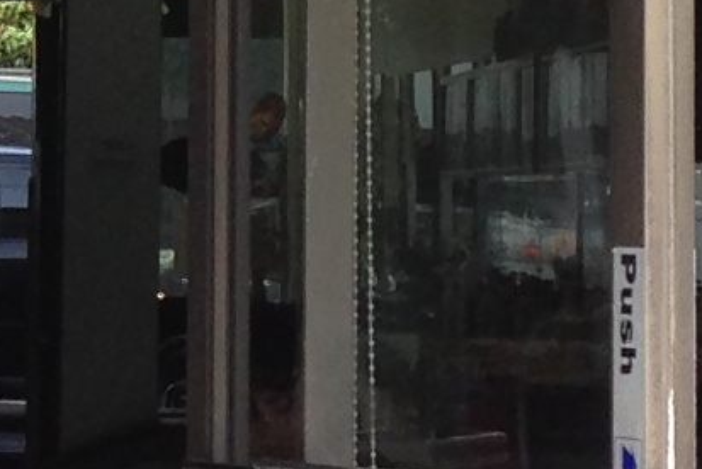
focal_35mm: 271
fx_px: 5288
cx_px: -257
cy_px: -192
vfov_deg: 5.0
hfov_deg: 7.5
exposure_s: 1/630
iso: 50
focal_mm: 4.12
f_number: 2.4
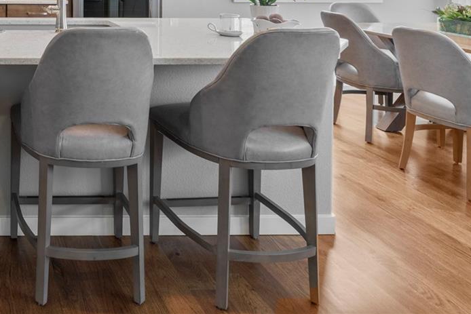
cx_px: -37
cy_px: -52
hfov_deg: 42.2
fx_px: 481
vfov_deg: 31.1
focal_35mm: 37
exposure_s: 1/4
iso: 160
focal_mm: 10.5
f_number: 8
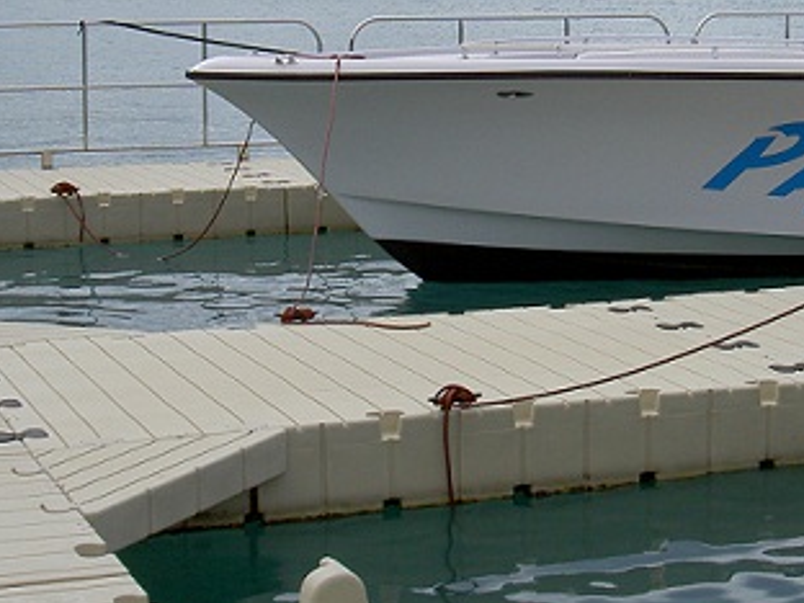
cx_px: 509
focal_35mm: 91
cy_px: 184
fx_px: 2114
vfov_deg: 16.2
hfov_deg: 21.5
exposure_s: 1/640
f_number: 4.7
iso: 100
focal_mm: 8
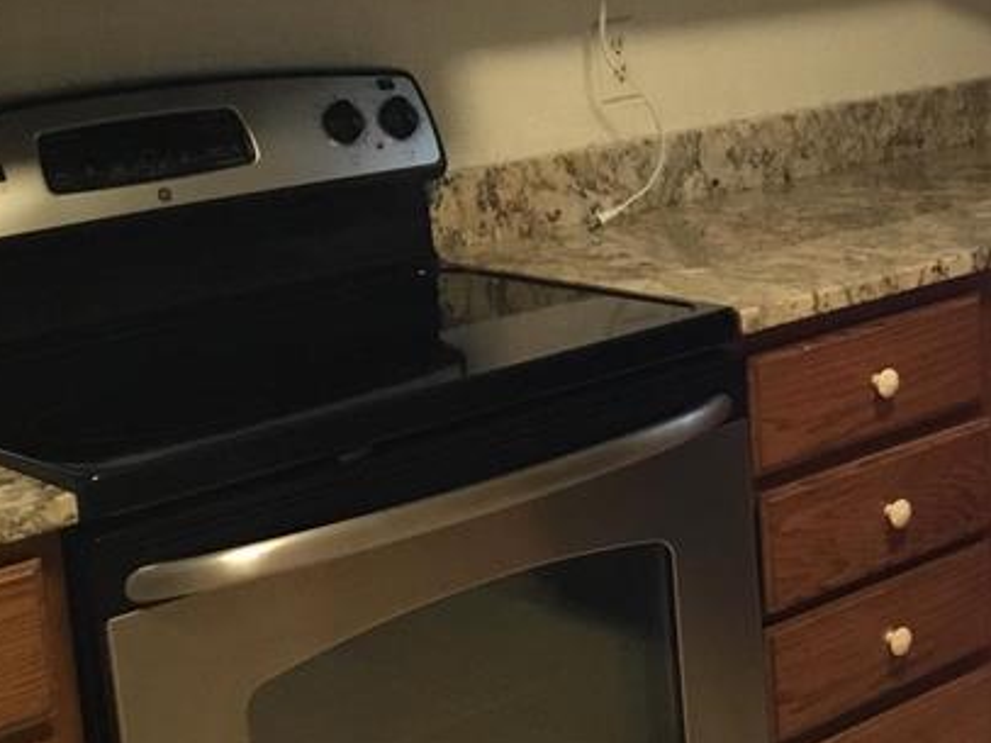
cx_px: 1074
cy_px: 207
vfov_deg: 18.8
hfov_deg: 23.6
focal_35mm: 78
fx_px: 2232
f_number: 2.4
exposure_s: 1/30
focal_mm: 3.3
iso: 125
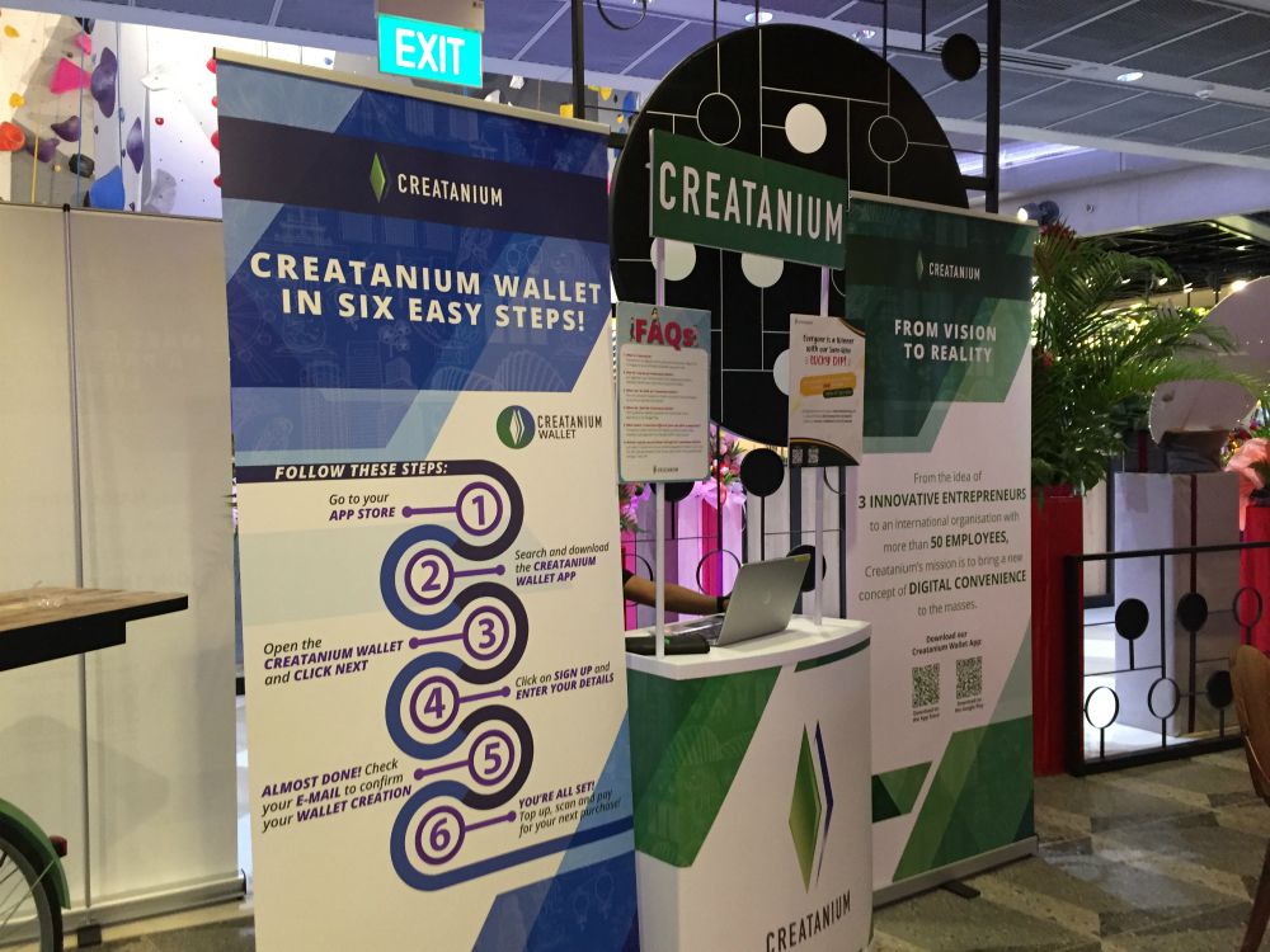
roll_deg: -0.9
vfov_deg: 48.2
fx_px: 1064
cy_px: 476
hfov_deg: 61.7
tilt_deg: -3.0
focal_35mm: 29
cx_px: 635
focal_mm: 4.15
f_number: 2.2
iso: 200
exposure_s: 1/33
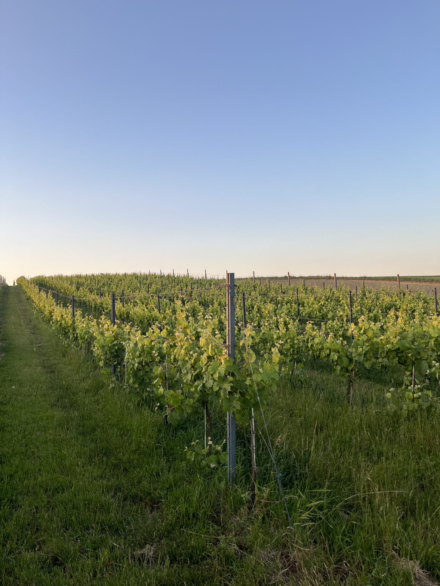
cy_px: 293
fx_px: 441
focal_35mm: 26
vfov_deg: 67.3
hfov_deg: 53.1
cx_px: 220
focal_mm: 5.1
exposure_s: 1/450
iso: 50
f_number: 1.6
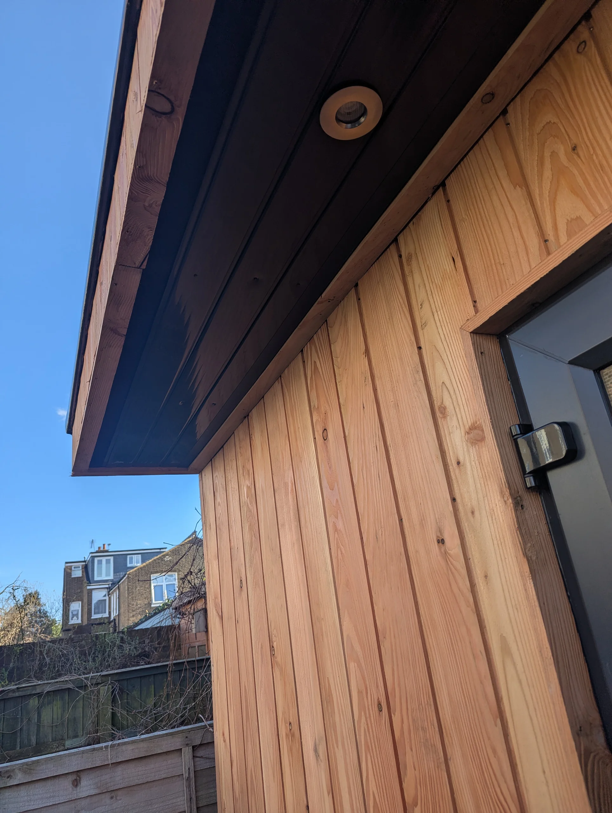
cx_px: 306
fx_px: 564
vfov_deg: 71.5
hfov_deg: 56.9
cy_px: 406
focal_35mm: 24
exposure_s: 1/703
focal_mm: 6.81
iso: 29
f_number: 1.85
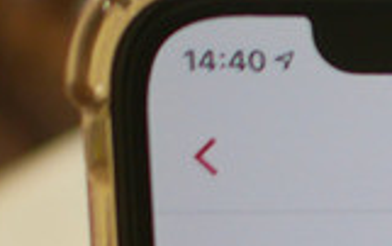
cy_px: 677
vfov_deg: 6.3
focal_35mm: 197
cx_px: 1161
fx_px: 2107
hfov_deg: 8.8
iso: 200
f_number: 1.7
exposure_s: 1/125
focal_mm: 15
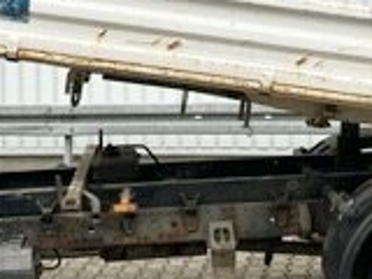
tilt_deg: +1.1
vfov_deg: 14.0
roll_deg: +1.5
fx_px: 1118
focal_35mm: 104
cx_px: 151
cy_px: 7
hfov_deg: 18.9
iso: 100
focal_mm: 5.7
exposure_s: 1/121
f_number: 1.5
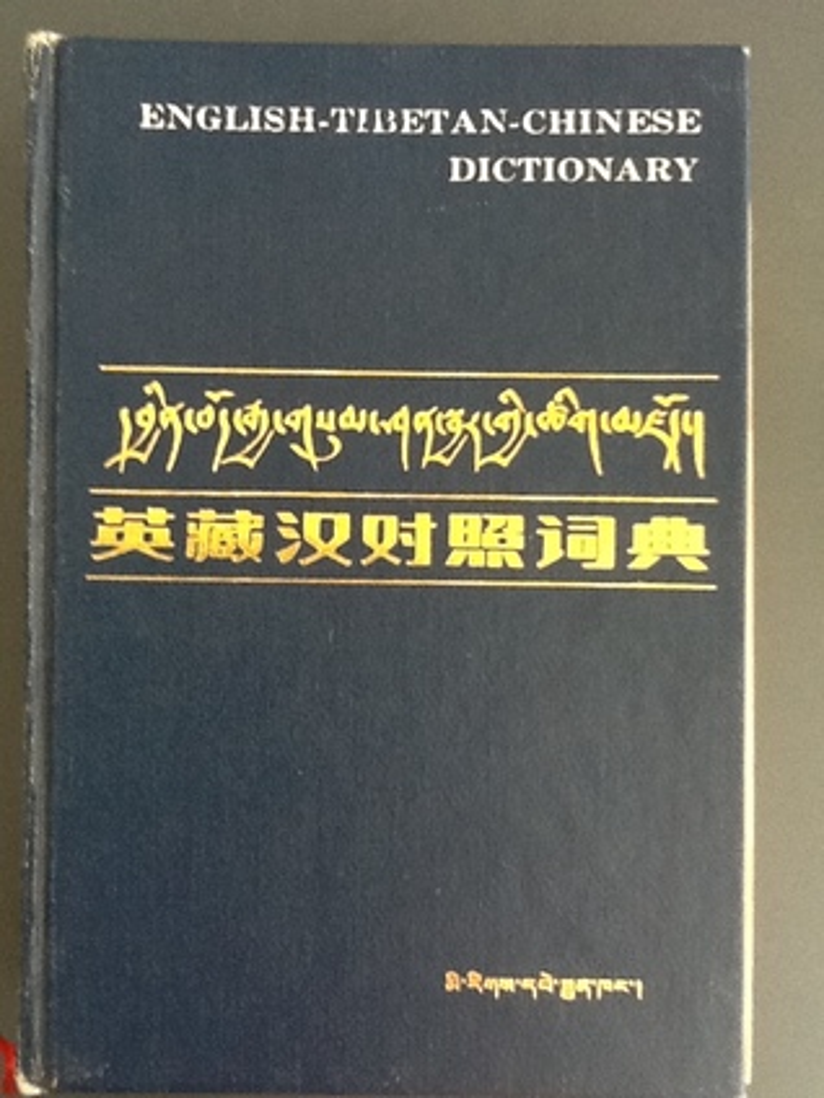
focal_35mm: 44
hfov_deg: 32.9
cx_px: 412
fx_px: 1397
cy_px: 549
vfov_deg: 42.9
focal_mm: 2.03
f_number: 2.4
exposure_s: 1/30
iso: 160
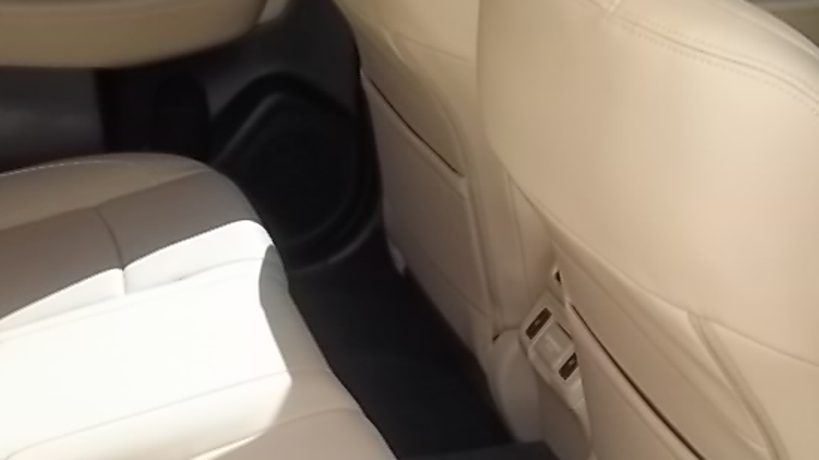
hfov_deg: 28.6
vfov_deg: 16.7
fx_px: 1541
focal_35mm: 71
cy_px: 436
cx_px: 86
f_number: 3.5
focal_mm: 5.05
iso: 64
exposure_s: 1/125
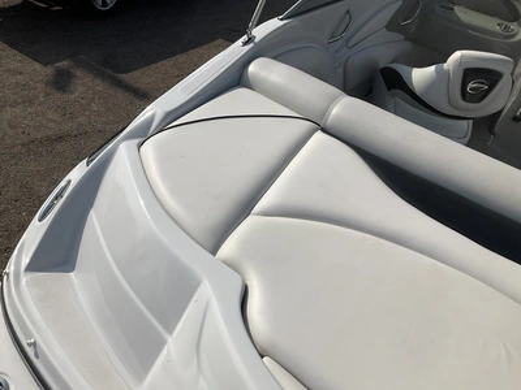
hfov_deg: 61.7
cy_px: 195
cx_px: 260
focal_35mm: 29
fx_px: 436
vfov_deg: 48.2
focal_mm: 3
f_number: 1.8
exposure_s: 1/5814
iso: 25
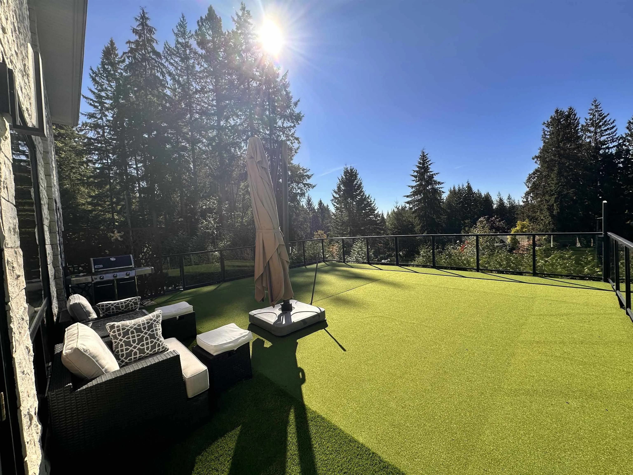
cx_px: 316
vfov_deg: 85.7
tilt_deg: -1.0
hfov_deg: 102.1
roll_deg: +4.0
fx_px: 256
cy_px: 238
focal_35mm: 14
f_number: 2.2
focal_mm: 2.22
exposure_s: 1/1642
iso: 40
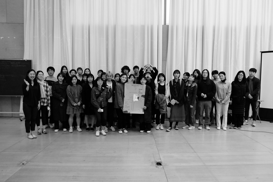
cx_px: 136
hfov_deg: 67.4
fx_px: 205
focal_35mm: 27
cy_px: 91
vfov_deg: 47.9
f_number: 2.8
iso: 2500
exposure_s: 1/125
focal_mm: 18
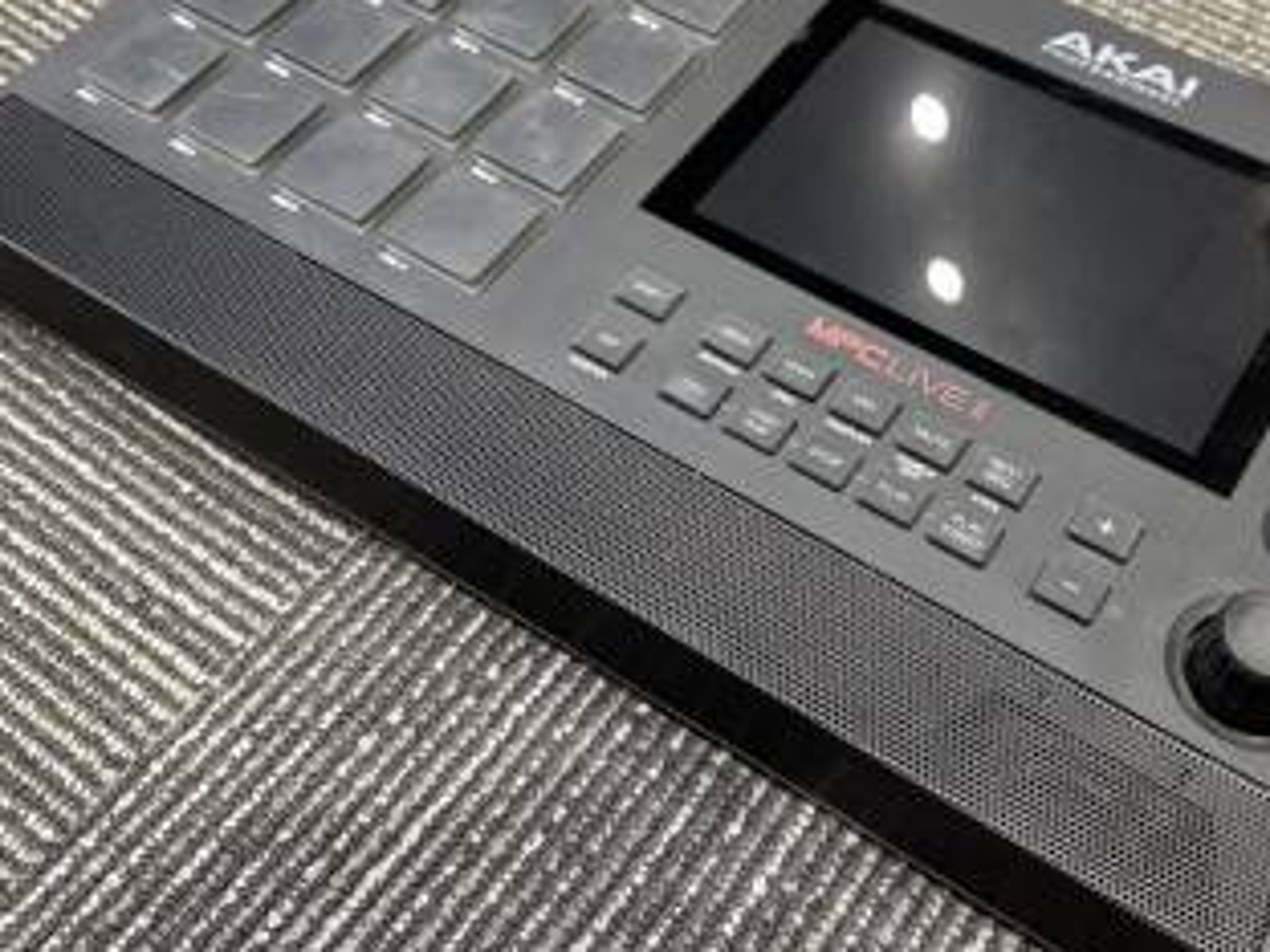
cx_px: 798
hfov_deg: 46.4
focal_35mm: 40
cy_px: 395
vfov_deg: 35.9
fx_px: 1468
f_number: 1.78
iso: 250
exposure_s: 1/60
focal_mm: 6.76
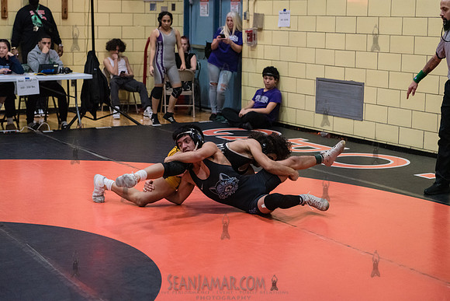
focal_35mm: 70
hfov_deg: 28.8
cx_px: 225
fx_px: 875
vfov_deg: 19.5
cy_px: 150
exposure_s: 1/640
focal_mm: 70
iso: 8000
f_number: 3.2
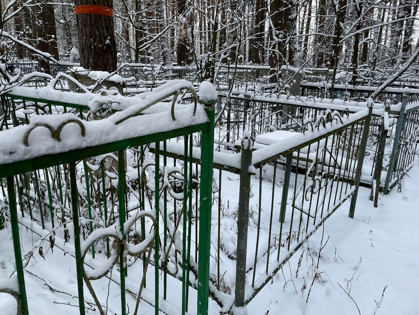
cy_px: 158
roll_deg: +1.6
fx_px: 315
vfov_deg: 53.1
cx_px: 210
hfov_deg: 67.3
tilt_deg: -20.9
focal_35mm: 26
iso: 125
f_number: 1.6
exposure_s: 1/107
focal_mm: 4.2
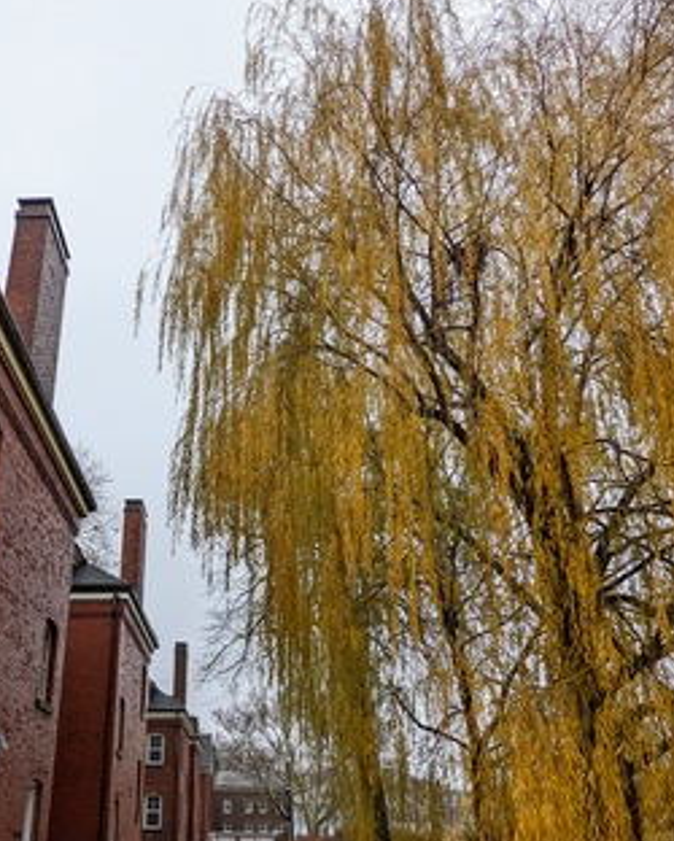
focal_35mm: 28
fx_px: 697
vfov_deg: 61.7
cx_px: 205
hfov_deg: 50.3
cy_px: 501
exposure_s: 1/151
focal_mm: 2.22
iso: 36
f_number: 2.2
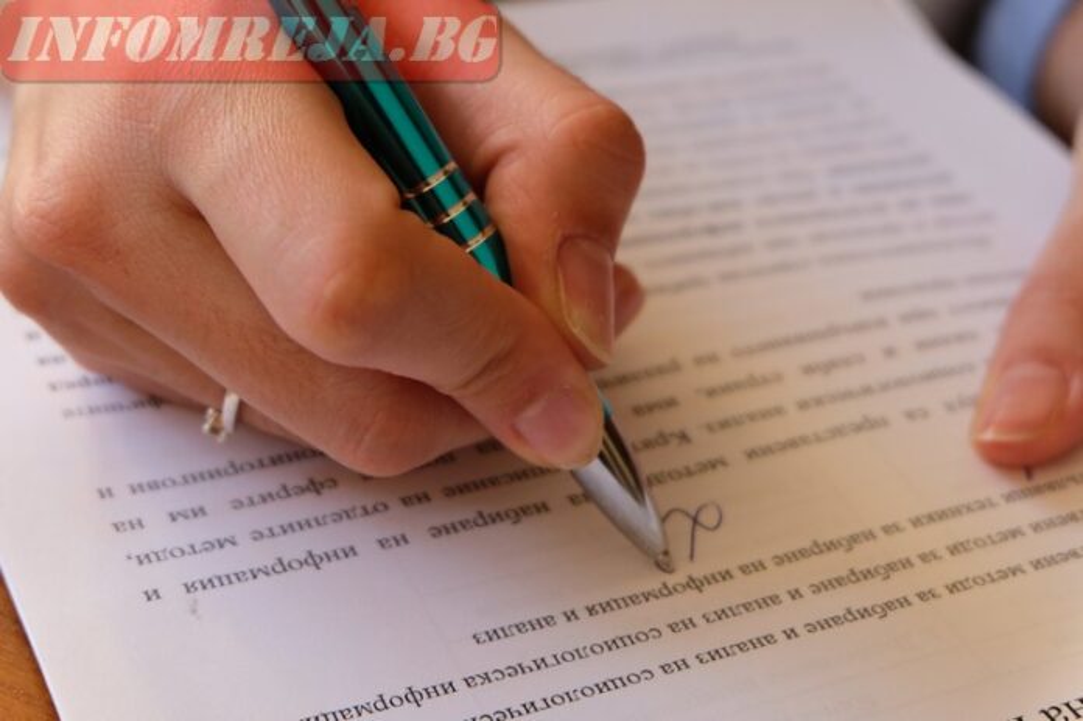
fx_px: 2255
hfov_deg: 27.0
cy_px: 360
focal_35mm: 75
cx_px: 542
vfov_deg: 18.2
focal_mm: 50
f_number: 5.6
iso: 800
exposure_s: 1/45
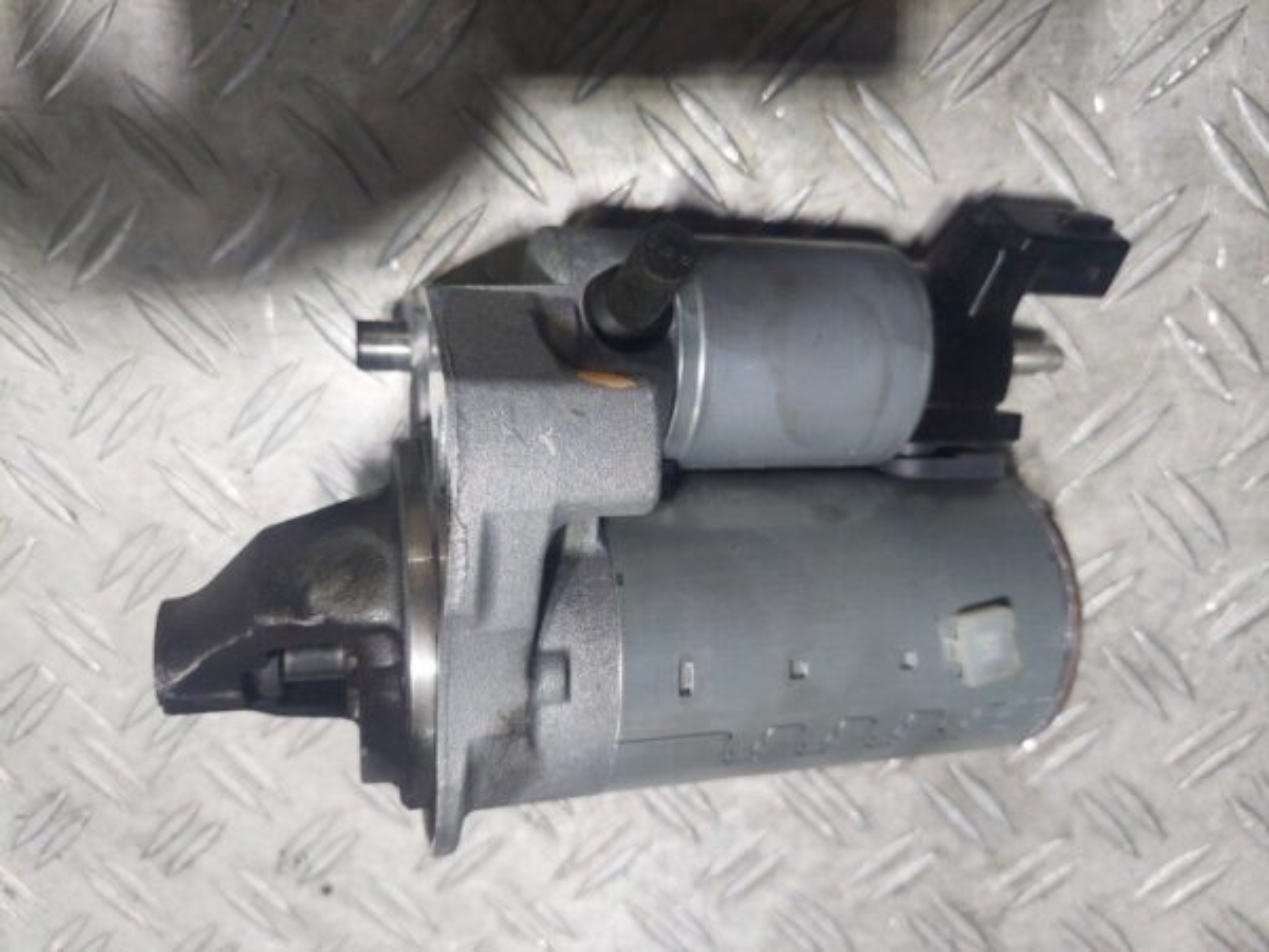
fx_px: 916
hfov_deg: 69.4
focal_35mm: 25
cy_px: 476
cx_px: 634
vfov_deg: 54.9
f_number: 1.8
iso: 320
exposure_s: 1/100
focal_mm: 5.23
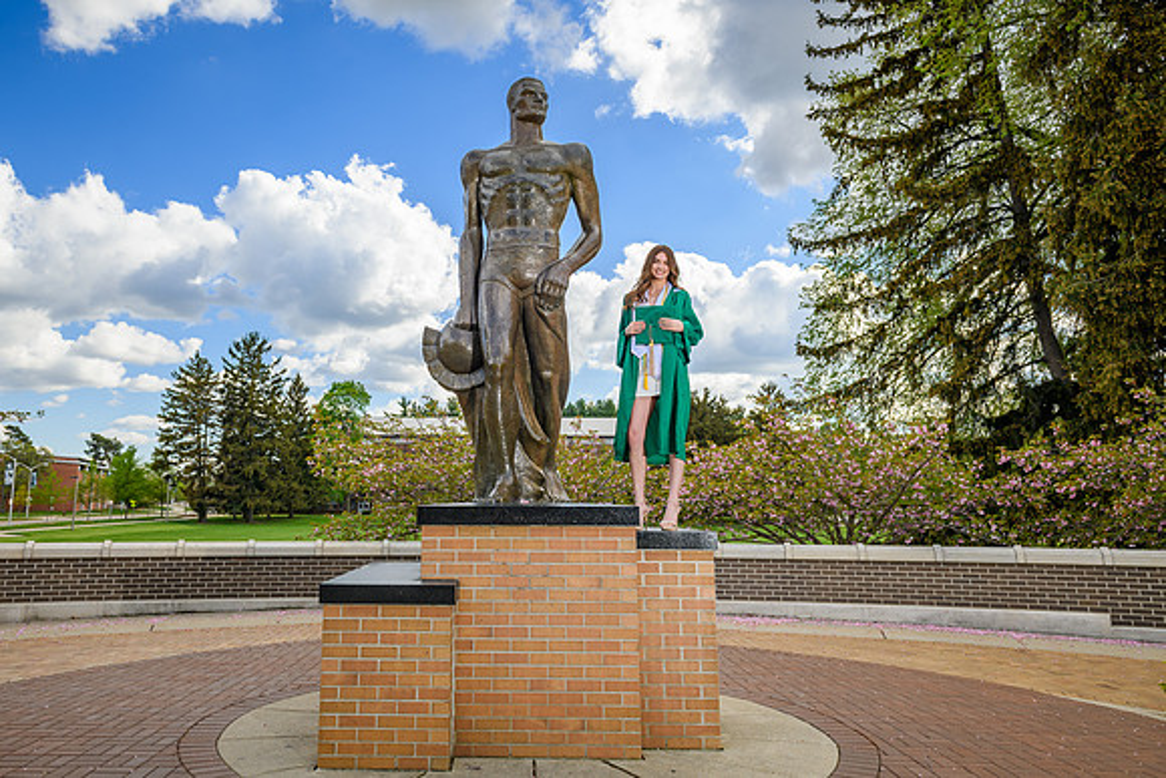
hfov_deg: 65.2
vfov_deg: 46.4
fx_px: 905
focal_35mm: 28
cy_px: 329
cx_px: 490
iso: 100
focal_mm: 24
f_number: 7.1
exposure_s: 1/200
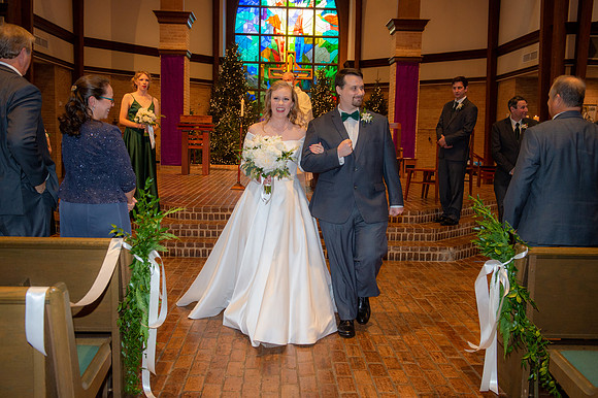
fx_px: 598
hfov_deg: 53.2
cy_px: 199
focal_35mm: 36
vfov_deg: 36.8
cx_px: 299
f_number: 5.6
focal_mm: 36
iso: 1600
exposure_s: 1/125
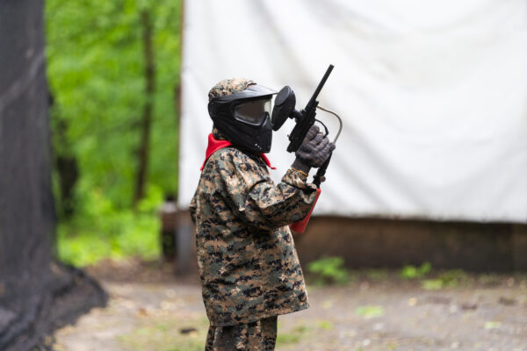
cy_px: 176
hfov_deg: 10.3
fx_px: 2928
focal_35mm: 200
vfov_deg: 6.9
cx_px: 264
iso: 250
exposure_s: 1/200
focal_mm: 200
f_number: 2.8
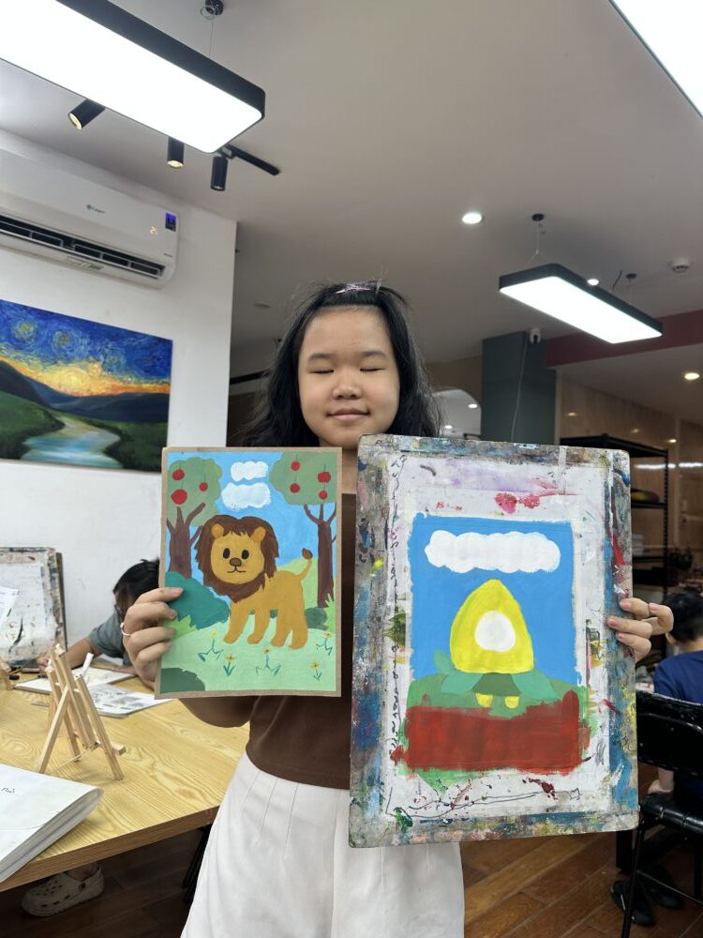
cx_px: 352
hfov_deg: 56.8
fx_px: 650
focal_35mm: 24
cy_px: 469
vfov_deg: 71.6
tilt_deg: +4.0
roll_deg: -3.0
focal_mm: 6.86
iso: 64
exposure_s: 1/128
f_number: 1.78
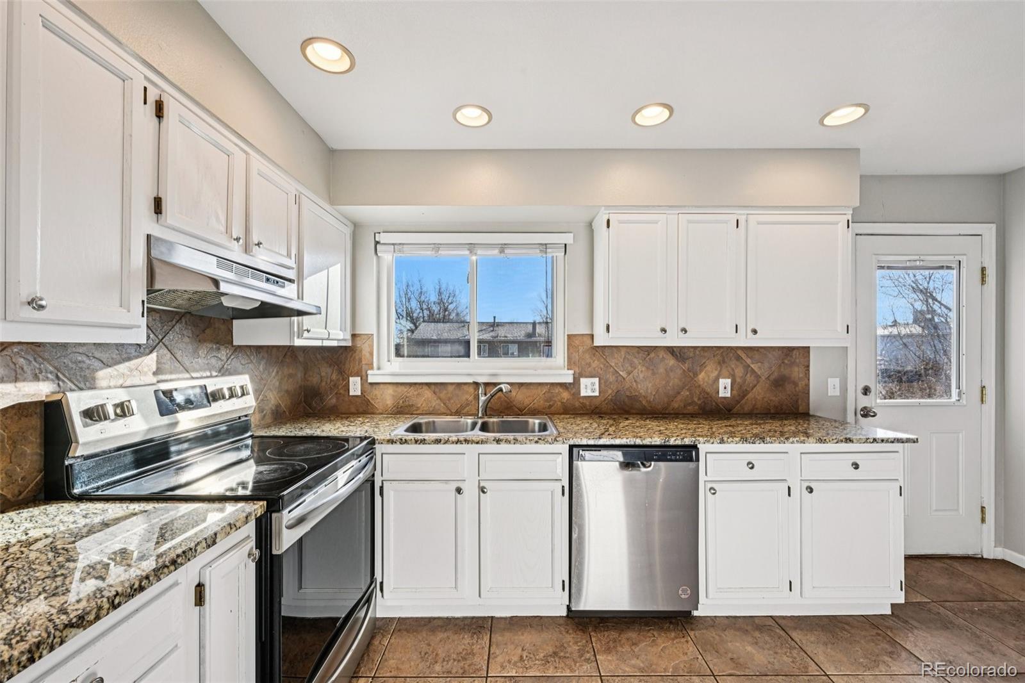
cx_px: 512
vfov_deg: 81.2
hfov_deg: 104.3
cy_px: 342
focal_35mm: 14
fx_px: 399
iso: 140
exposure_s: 1/15
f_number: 11
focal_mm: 14
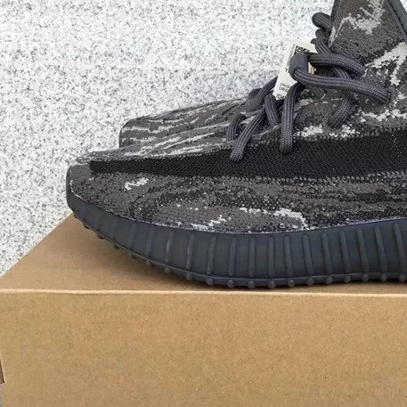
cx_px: 346
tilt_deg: -17.9
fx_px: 718
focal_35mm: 54
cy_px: 246
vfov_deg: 31.5
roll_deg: -0.8
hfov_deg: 30.6
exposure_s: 1/357
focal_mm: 3.3
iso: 25
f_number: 2.4
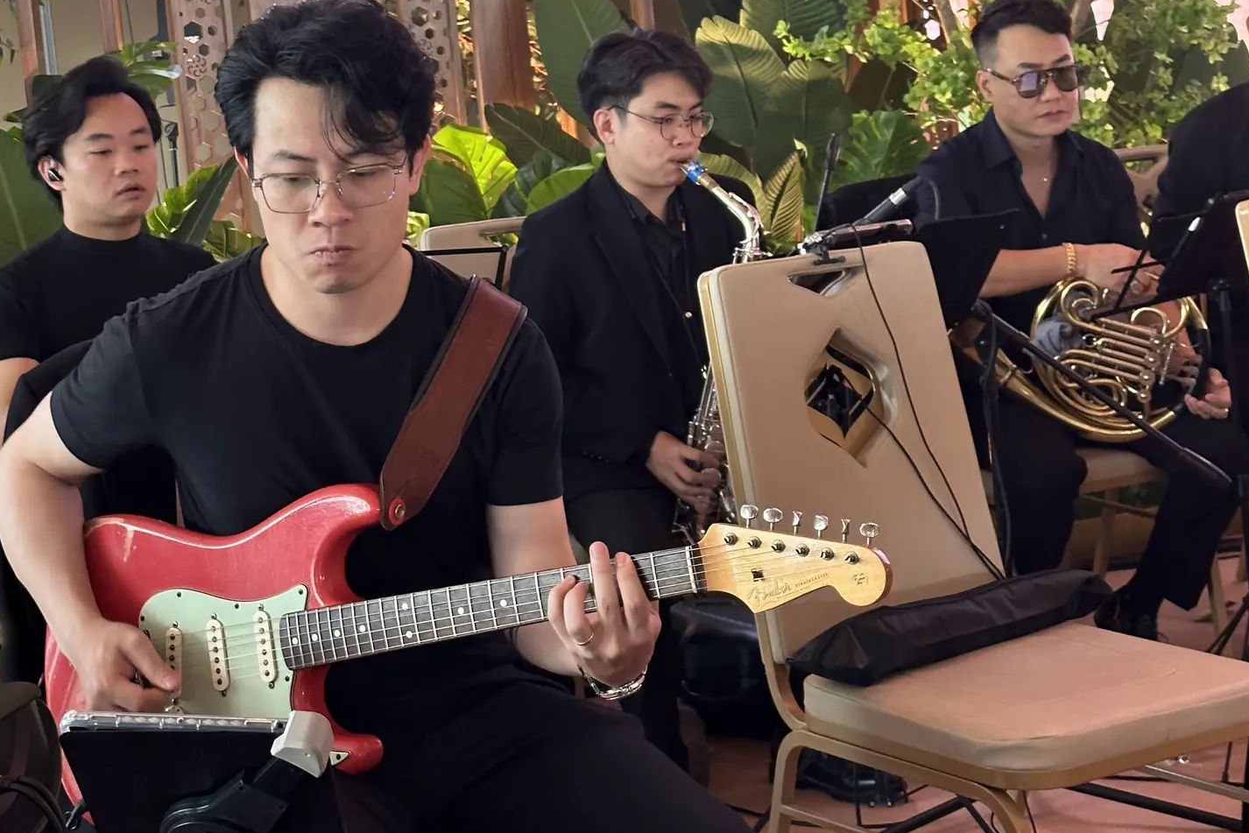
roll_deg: +5.1
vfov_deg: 19.3
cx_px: 636
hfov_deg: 28.8
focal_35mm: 70
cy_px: 208
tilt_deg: -2.6
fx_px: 2429
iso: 200
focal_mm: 6.86
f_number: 1.78
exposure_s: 1/33
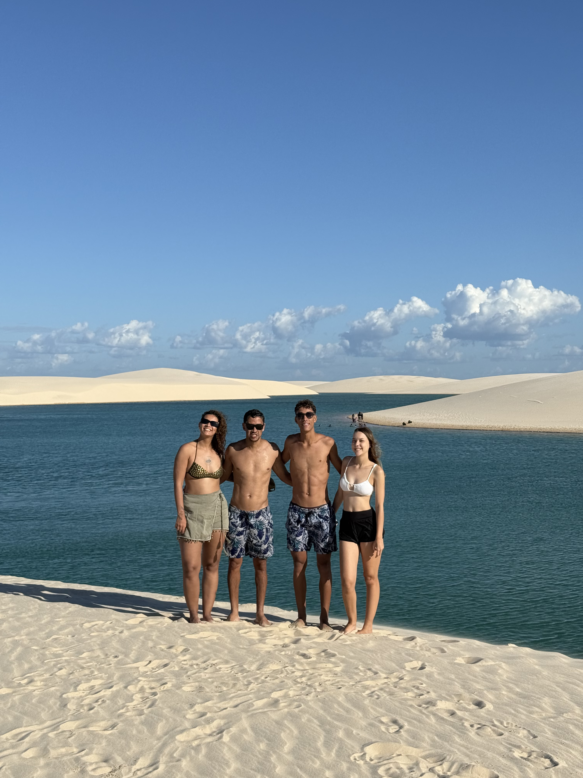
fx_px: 1078
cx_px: 292
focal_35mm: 48
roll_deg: -0.2
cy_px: 389
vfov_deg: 39.7
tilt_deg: -0.7
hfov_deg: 30.3
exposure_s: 1/11364
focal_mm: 6.76
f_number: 1.78
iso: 100
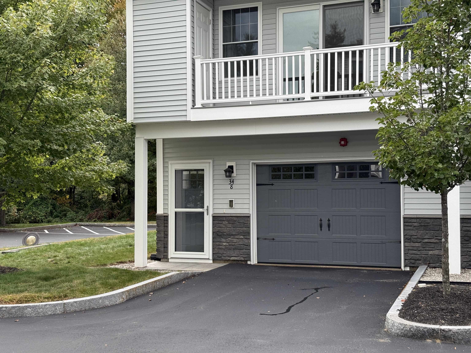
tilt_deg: +1.5
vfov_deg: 30.3
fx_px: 653
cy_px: 176
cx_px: 236
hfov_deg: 39.7
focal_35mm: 48
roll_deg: +0.1
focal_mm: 6.76
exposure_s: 1/706
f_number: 1.78
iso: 64
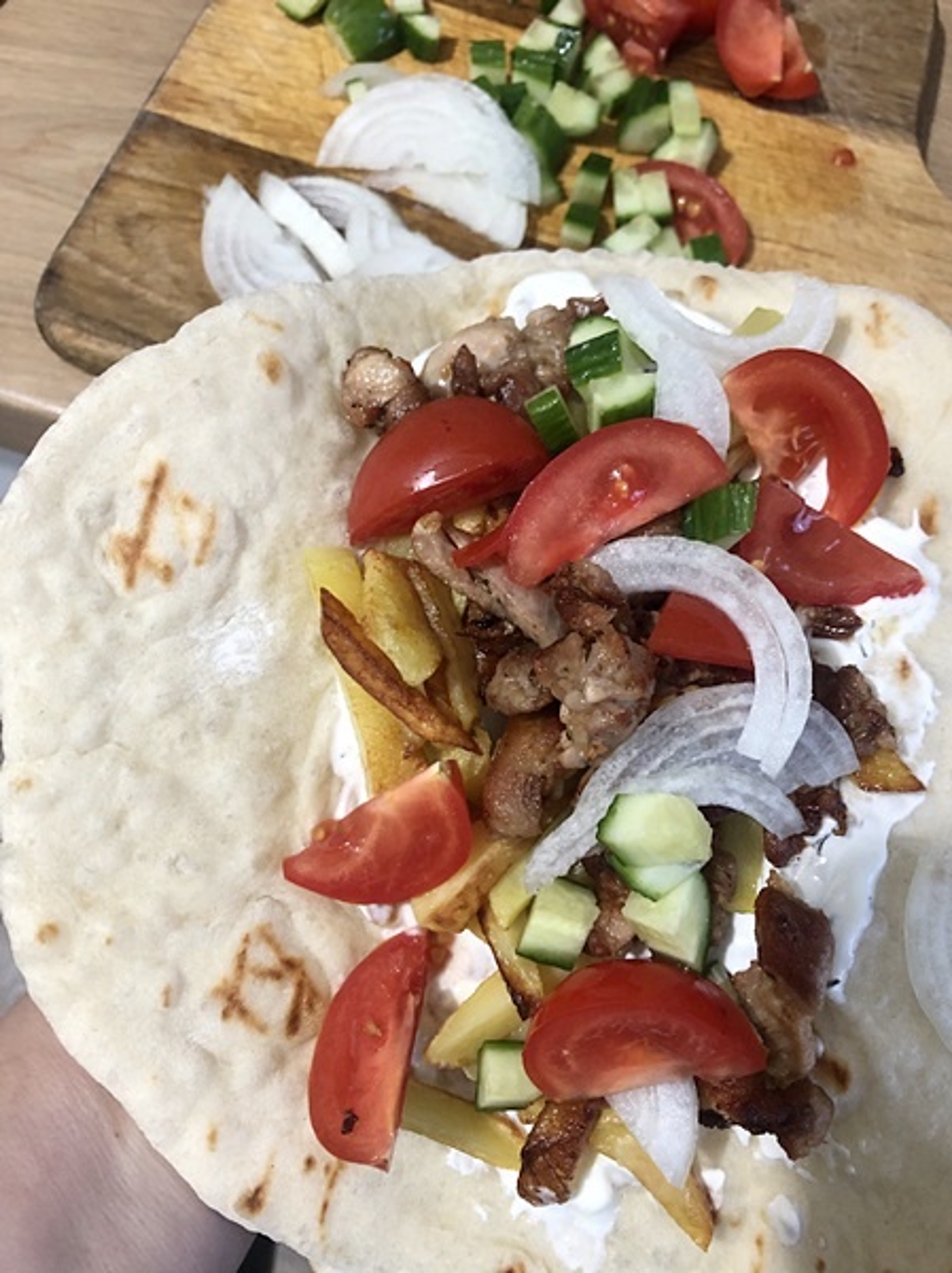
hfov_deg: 49.7
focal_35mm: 28
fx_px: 1028
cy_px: 636
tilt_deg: -69.5
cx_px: 476
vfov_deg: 63.5
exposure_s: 1/15
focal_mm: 3.99
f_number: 1.8
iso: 64
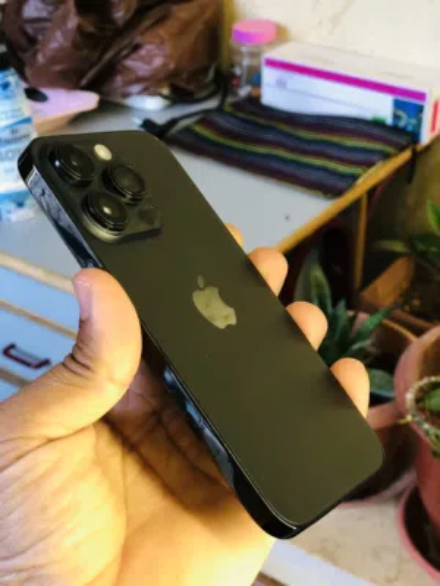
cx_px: 220
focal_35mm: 57
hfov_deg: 25.7
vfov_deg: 33.8
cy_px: 293
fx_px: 966
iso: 250
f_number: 2.8
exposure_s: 1/33
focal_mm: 6.6
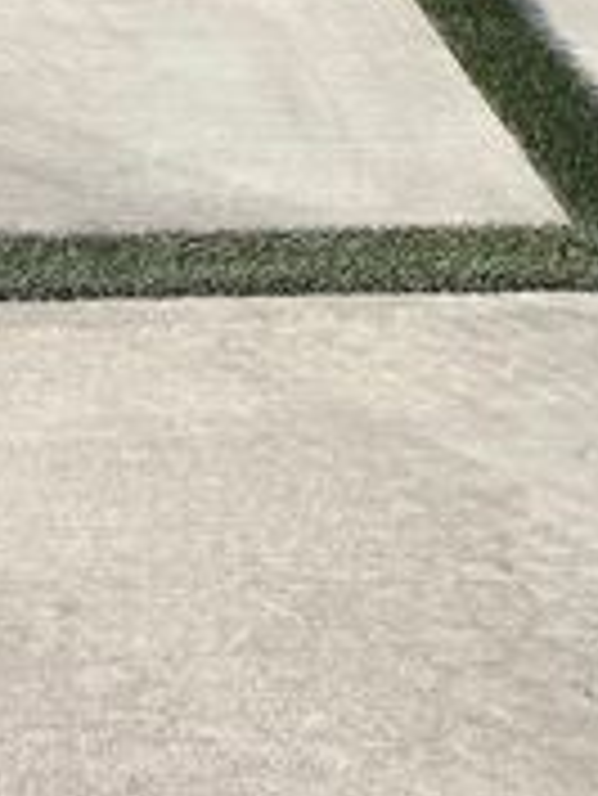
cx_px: 18
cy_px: -652
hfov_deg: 14.9
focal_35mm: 98
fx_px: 2255
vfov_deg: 16.6
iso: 50
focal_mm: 5.96
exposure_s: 1/2451
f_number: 1.6
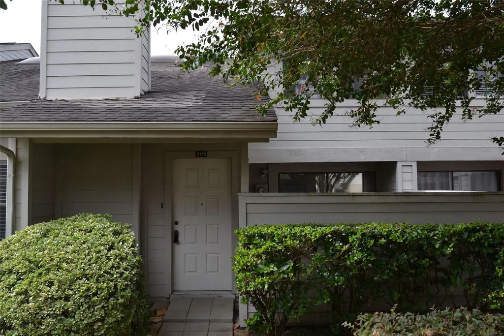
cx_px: 252
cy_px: 168
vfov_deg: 43.6
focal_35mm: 30
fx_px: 420
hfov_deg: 61.9
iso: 100
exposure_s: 1/160
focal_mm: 20
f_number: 6.3
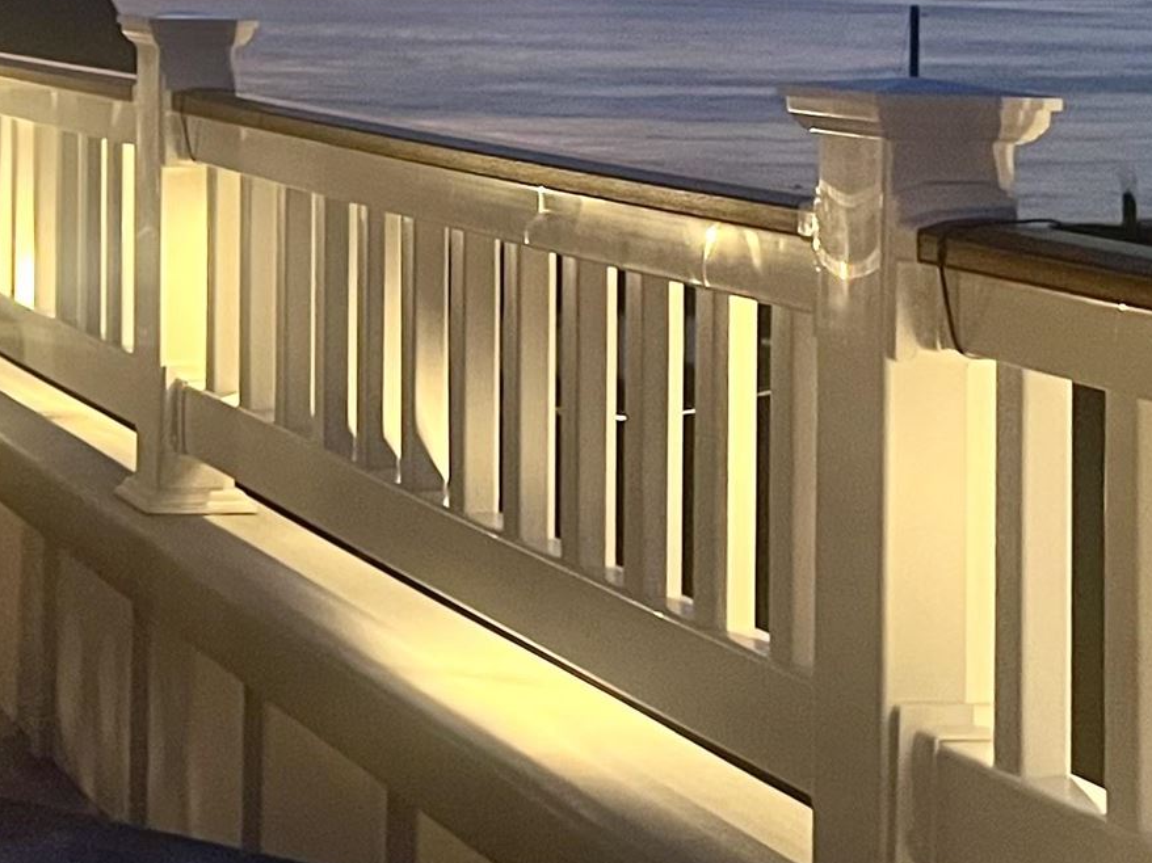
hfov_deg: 20.4
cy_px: -135
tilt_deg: +0.3
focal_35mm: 91
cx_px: -155
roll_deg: -0.5
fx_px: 3028
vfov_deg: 15.7
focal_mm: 5.7
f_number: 1.5
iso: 500
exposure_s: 1/40
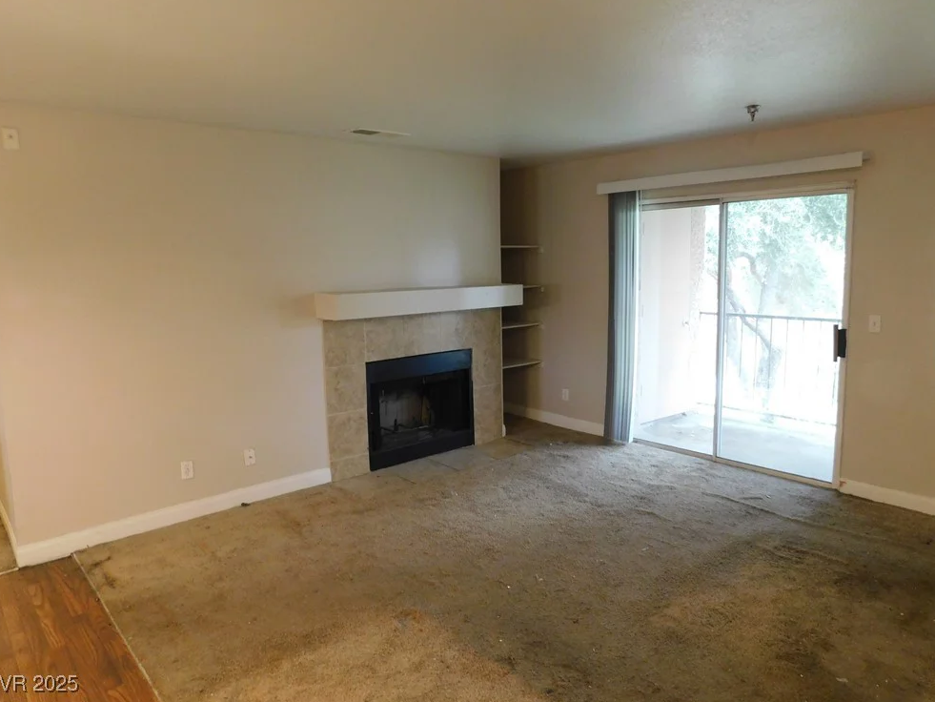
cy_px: 339
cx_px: 470
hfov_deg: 71.6
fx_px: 648
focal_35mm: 24
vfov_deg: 56.8
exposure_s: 1/25
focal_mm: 4
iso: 400
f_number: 3
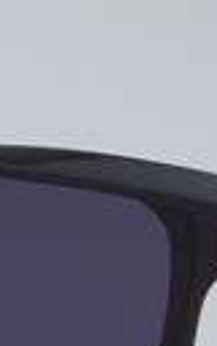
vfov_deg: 8.9
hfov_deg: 5.4
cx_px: -284
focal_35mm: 236
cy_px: 292
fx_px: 2226
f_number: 32
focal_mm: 50
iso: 100
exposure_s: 1/4
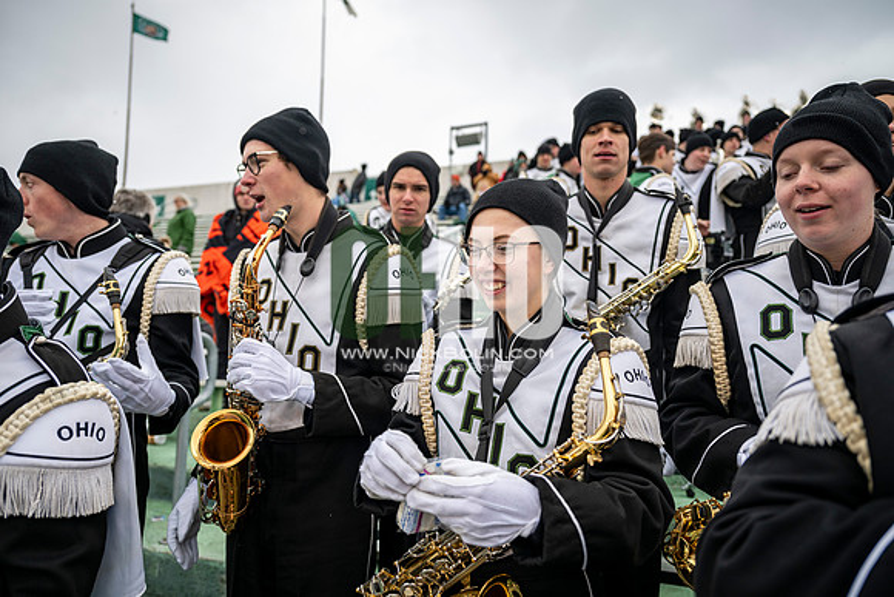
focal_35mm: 24
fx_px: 596
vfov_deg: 53.2
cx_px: 447
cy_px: 298
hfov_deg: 73.7
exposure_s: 1/500
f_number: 2.8
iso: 160
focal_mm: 24
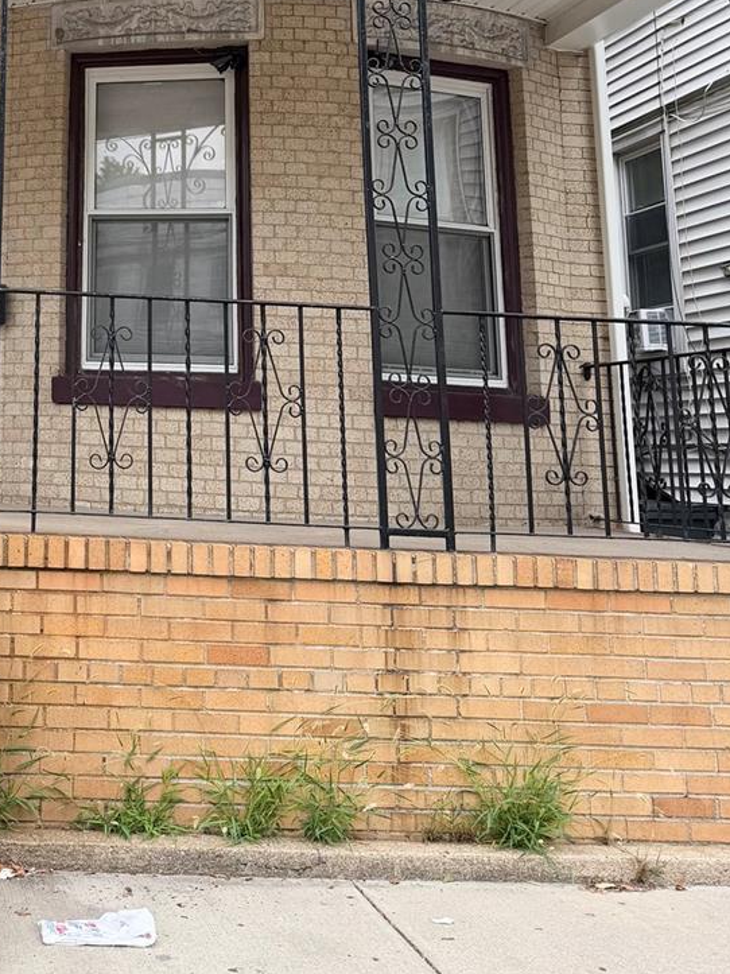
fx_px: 1434
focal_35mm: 51
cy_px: 93
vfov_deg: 35.3
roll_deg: -1.5
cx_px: -42
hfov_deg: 26.6
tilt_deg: +13.3
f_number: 1.78
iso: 80
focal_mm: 6.76
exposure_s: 1/423
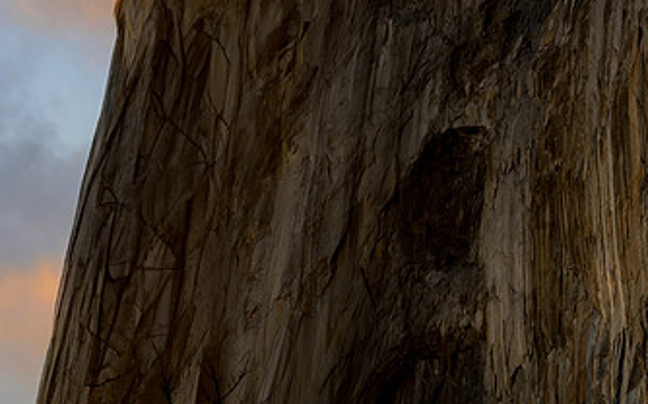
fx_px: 4464
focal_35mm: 253
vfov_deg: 5.2
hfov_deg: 8.3
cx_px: 487
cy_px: 67
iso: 64
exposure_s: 1/25
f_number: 7.1
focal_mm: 135
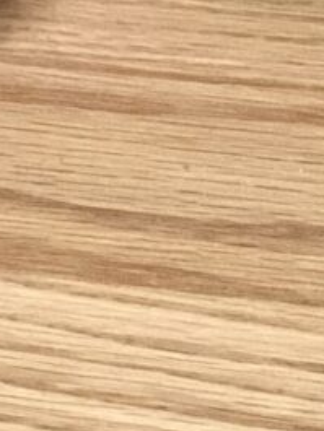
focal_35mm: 201
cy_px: -340
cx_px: -391
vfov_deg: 9.4
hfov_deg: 7.1
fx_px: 2506
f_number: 1.8
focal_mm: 4.25
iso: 800
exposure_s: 1/22
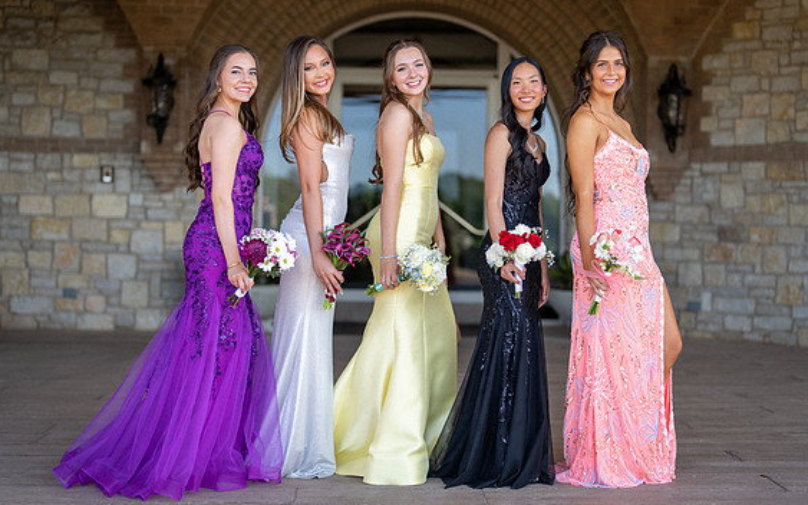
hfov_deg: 35.1
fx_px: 1277
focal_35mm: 58
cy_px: 231
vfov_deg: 22.4
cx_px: 406
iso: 160
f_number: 1.3
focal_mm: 50
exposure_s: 1/1250
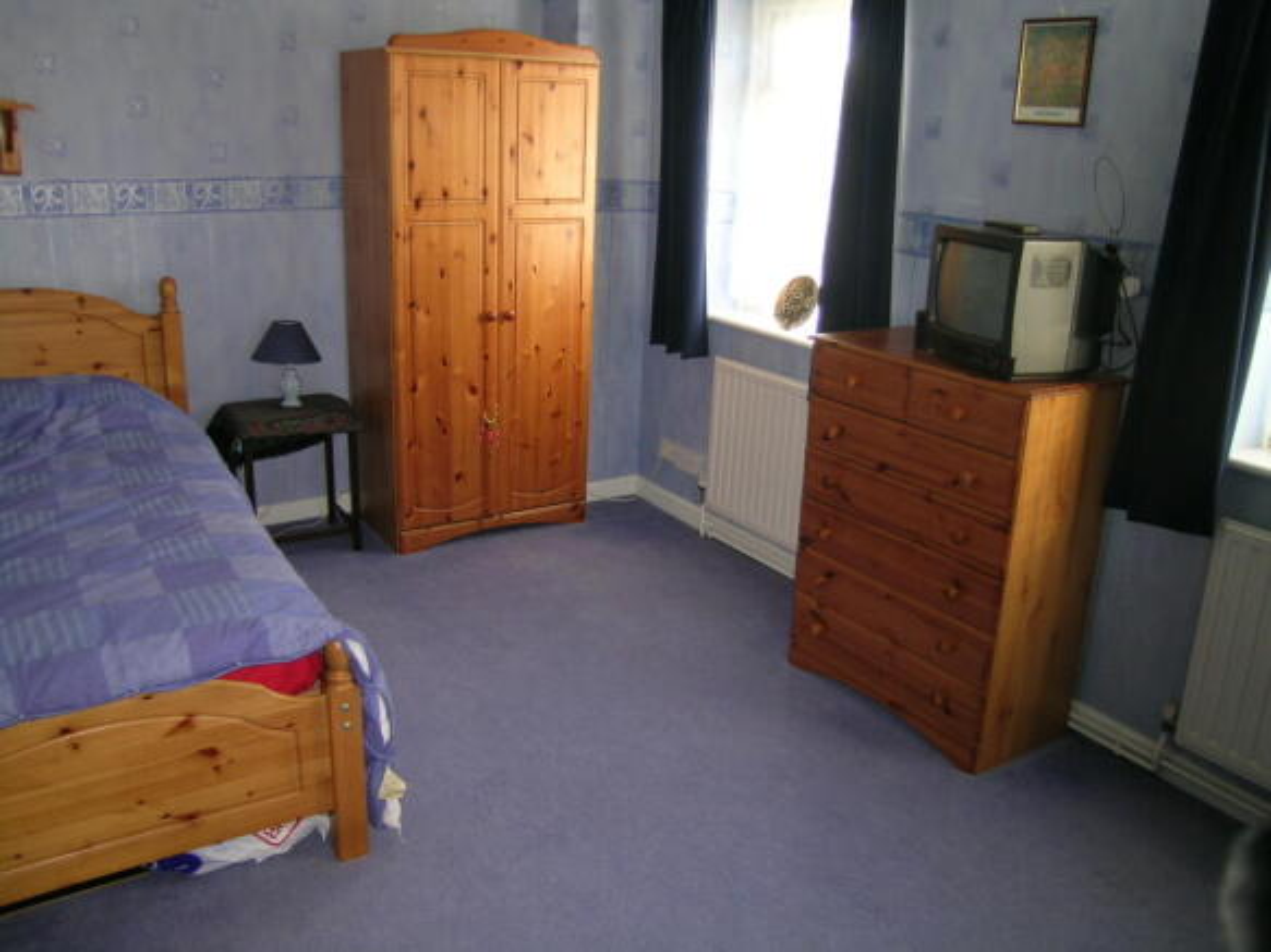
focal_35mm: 28
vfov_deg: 49.7
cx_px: 636
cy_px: 476
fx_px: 1028
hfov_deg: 63.5
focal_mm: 5.8
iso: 50
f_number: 2.8
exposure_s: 1/30
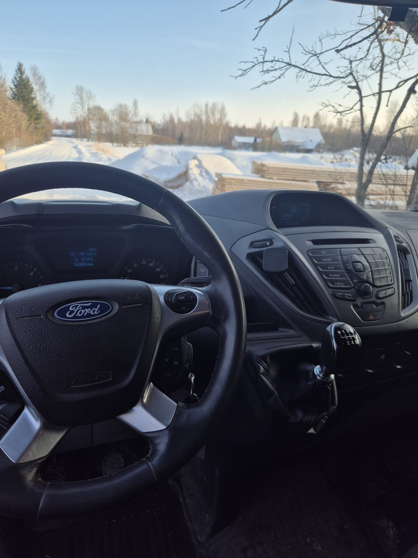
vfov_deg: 73.9
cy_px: 279
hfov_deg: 58.9
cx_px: 209
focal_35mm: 23
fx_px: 370
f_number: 1.8
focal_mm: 5.4
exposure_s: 1/448
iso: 25
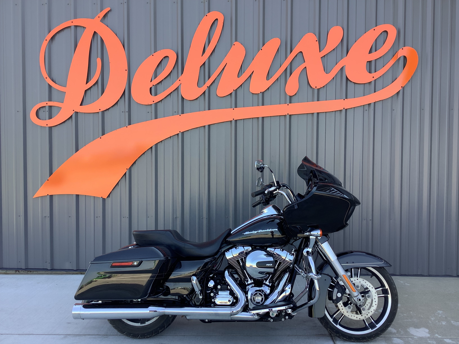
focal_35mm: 31
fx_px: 411
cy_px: 172
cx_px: 230
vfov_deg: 45.4
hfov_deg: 58.4
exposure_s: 1/123
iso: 25
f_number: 2.4
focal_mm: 3.3
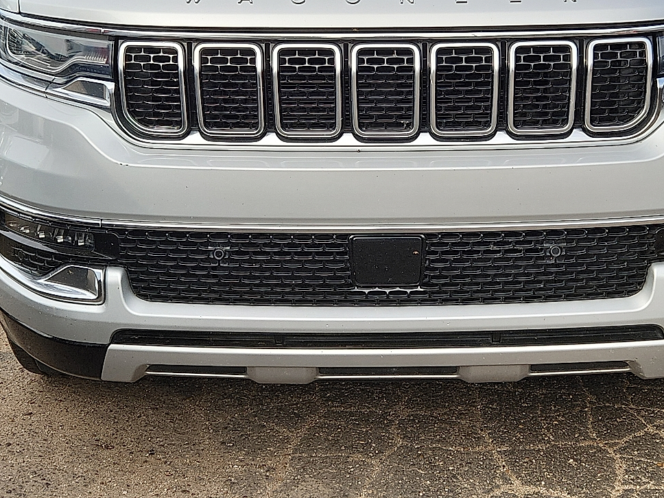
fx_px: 729
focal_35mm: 38
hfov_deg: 48.8
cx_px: 389
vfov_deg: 36.4
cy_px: 99
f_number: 1.8
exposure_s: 1/833
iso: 50
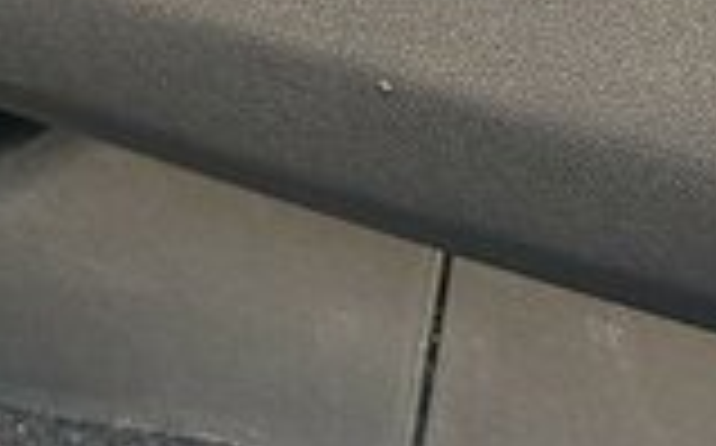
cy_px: -356
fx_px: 3411
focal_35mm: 175
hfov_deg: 12.0
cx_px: 356
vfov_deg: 7.3
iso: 160
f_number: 1.78
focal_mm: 6.76
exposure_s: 1/64
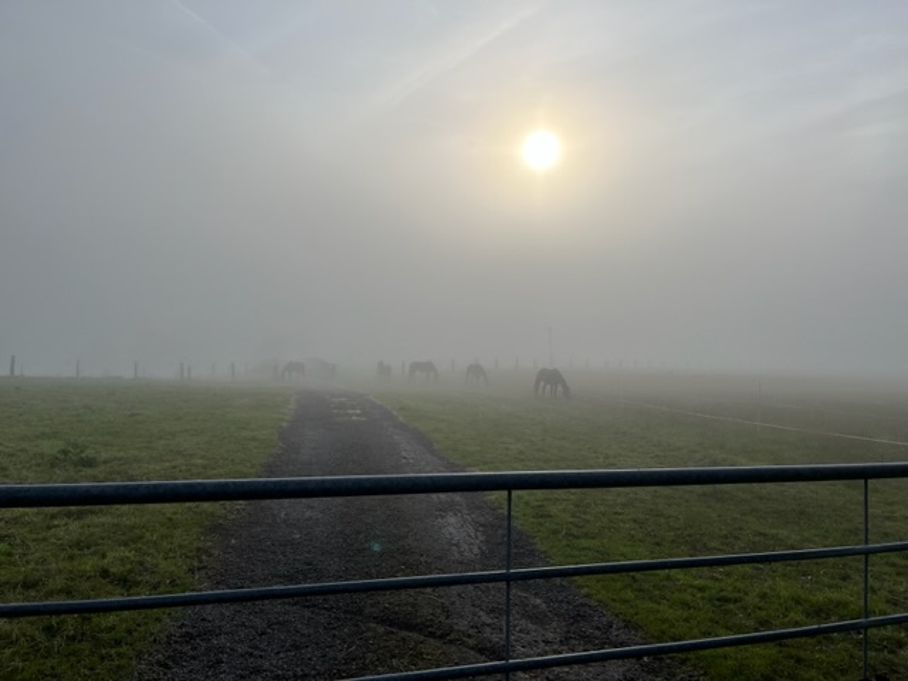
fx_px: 682
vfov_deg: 53.1
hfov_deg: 67.3
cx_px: 454
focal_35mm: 26
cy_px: 340
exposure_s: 1/8403
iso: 50
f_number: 1.6
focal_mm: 5.1
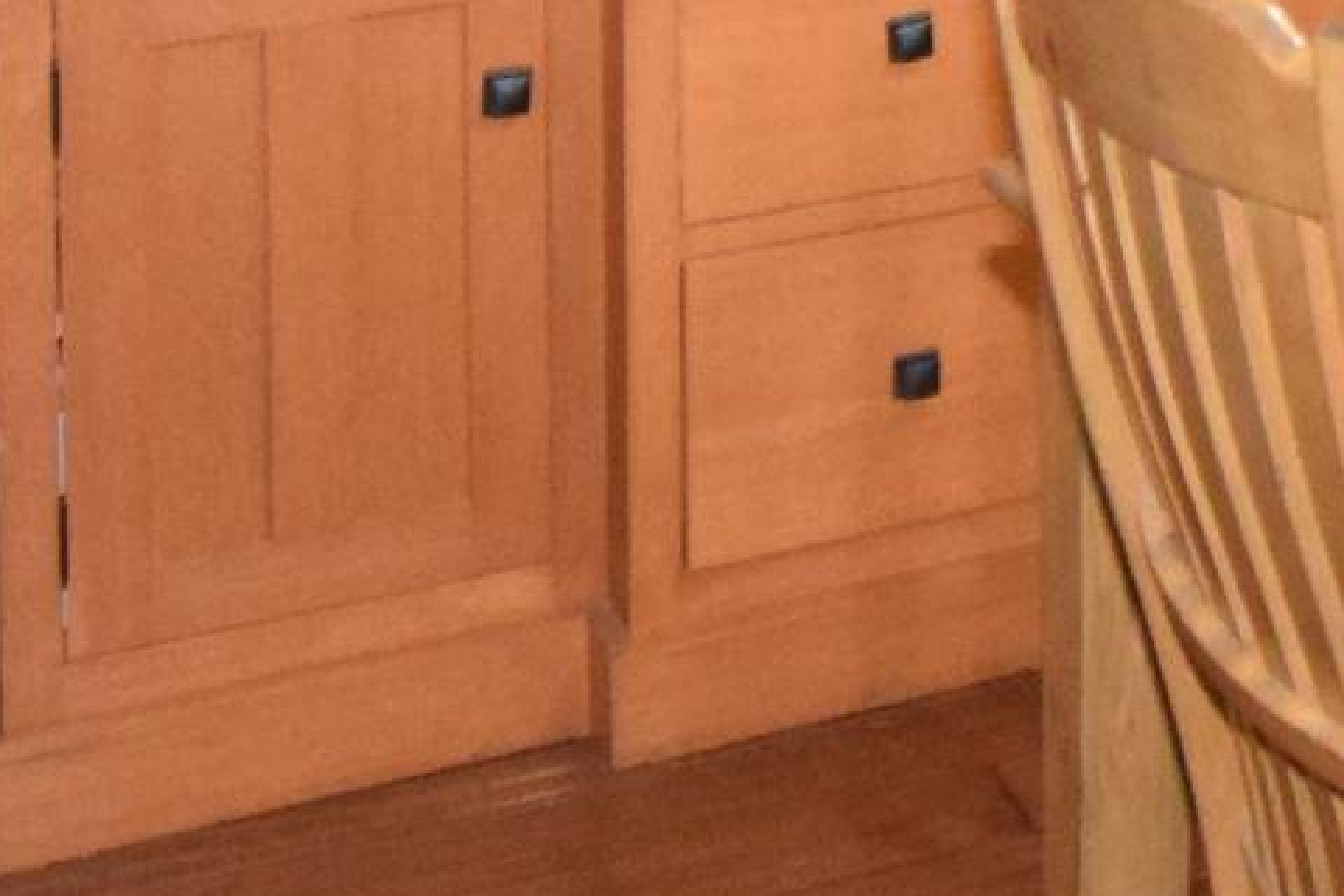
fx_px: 3584
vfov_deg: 12.5
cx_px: 1870
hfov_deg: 19.2
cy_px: -904
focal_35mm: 96
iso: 2800
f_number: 4.5
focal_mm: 10
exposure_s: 1/60
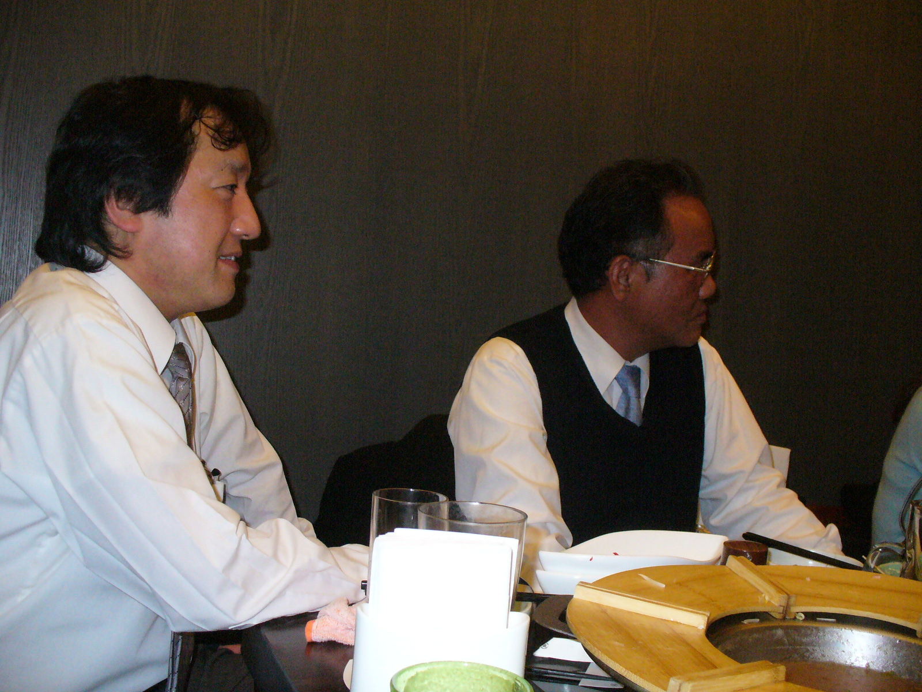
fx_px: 985
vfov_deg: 38.7
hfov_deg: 50.1
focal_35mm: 37
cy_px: 346
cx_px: 461
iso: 400
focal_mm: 6.1
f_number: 2.8
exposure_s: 1/60
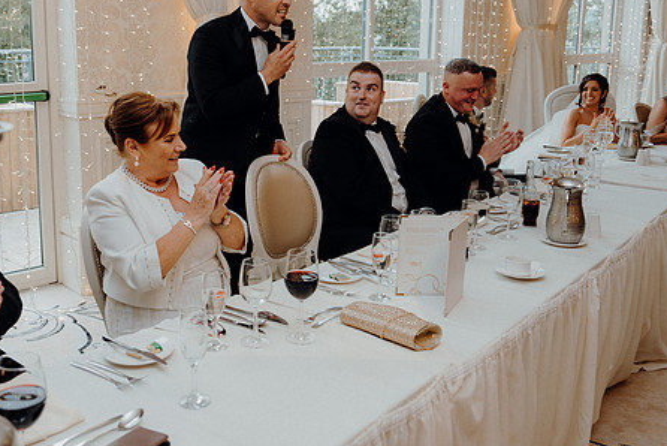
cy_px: 162
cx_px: 260
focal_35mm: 39
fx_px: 723
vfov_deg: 34.1
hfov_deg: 49.2
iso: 800
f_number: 3.5
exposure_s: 1/160
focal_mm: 30
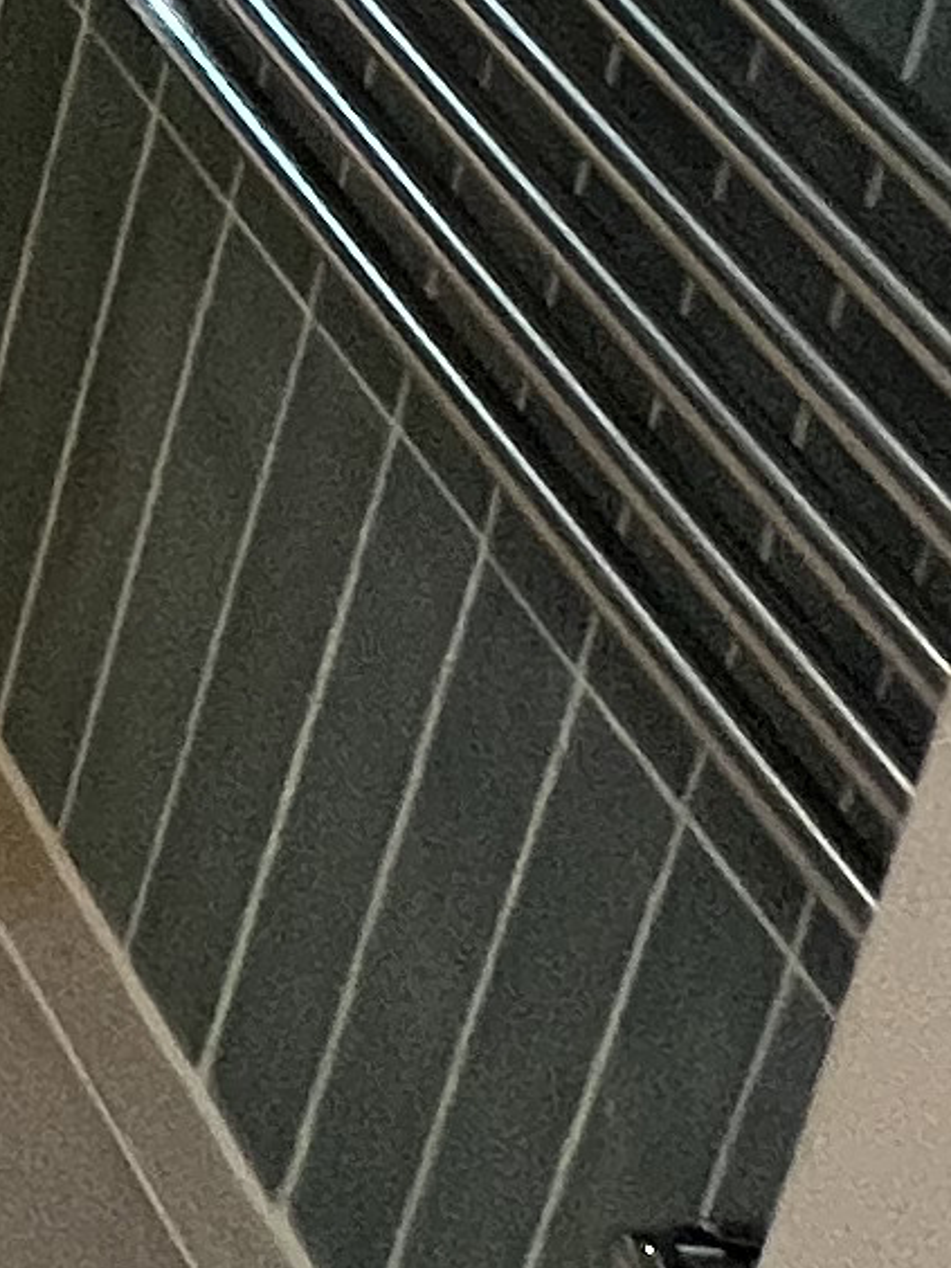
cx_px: -2437
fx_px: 3407
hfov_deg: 9.3
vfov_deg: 14.0
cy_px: -1853
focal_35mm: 93
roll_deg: +1.5
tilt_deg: -16.2
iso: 250
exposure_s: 1/74
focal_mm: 1.57
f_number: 1.8
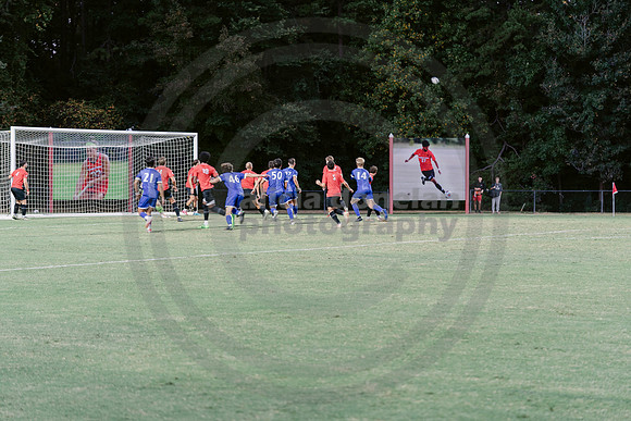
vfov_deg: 15.2
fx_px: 1578
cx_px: 316
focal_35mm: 90
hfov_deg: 22.6
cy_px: 210
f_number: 2.8
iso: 640
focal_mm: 90
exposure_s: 1/80
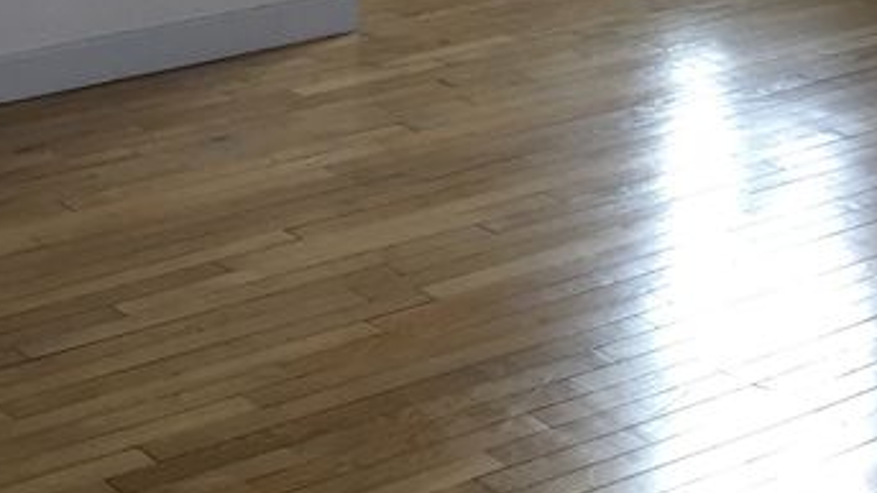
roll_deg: +0.1
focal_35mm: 92
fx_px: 2140
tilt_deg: -7.8
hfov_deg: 22.9
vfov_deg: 12.2
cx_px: 182
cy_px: -350
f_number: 2.2
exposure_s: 1/33
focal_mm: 4.15
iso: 32
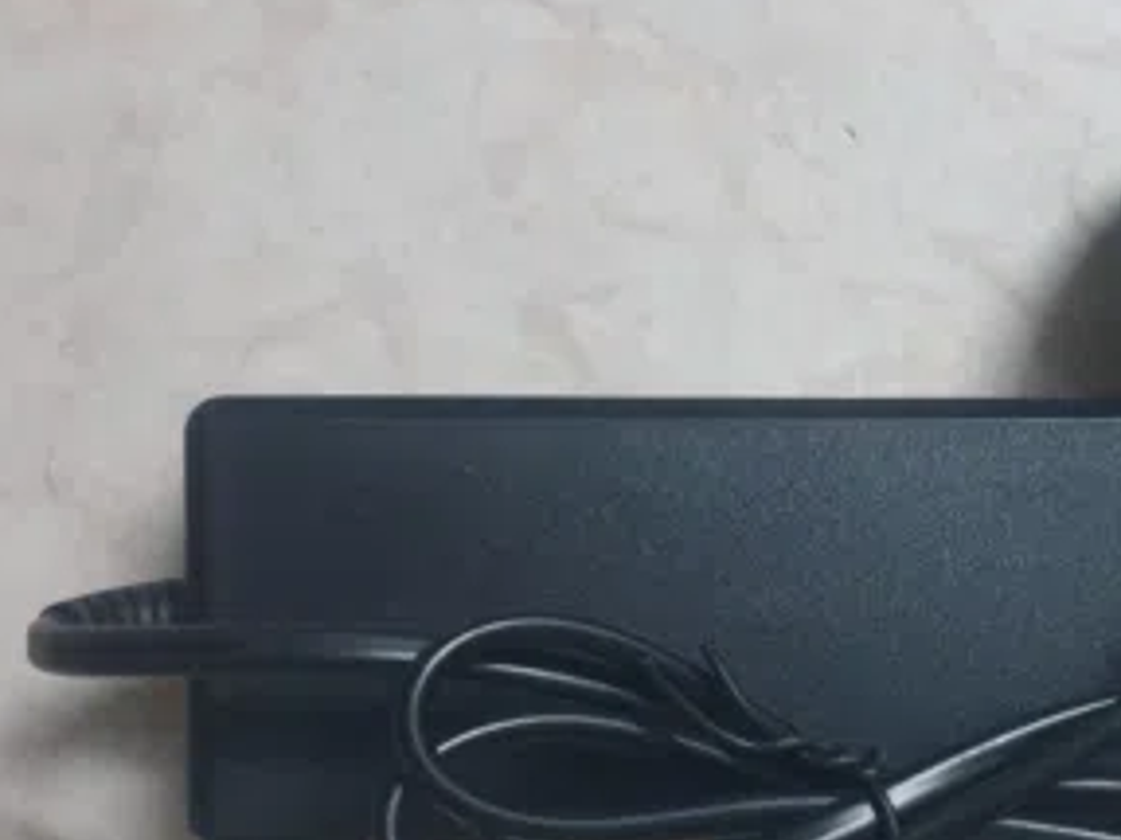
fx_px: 1877
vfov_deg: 25.1
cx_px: 934
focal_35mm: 58
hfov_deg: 32.1
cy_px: 539
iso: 320
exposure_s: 1/24
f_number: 1.5
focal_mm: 4.3
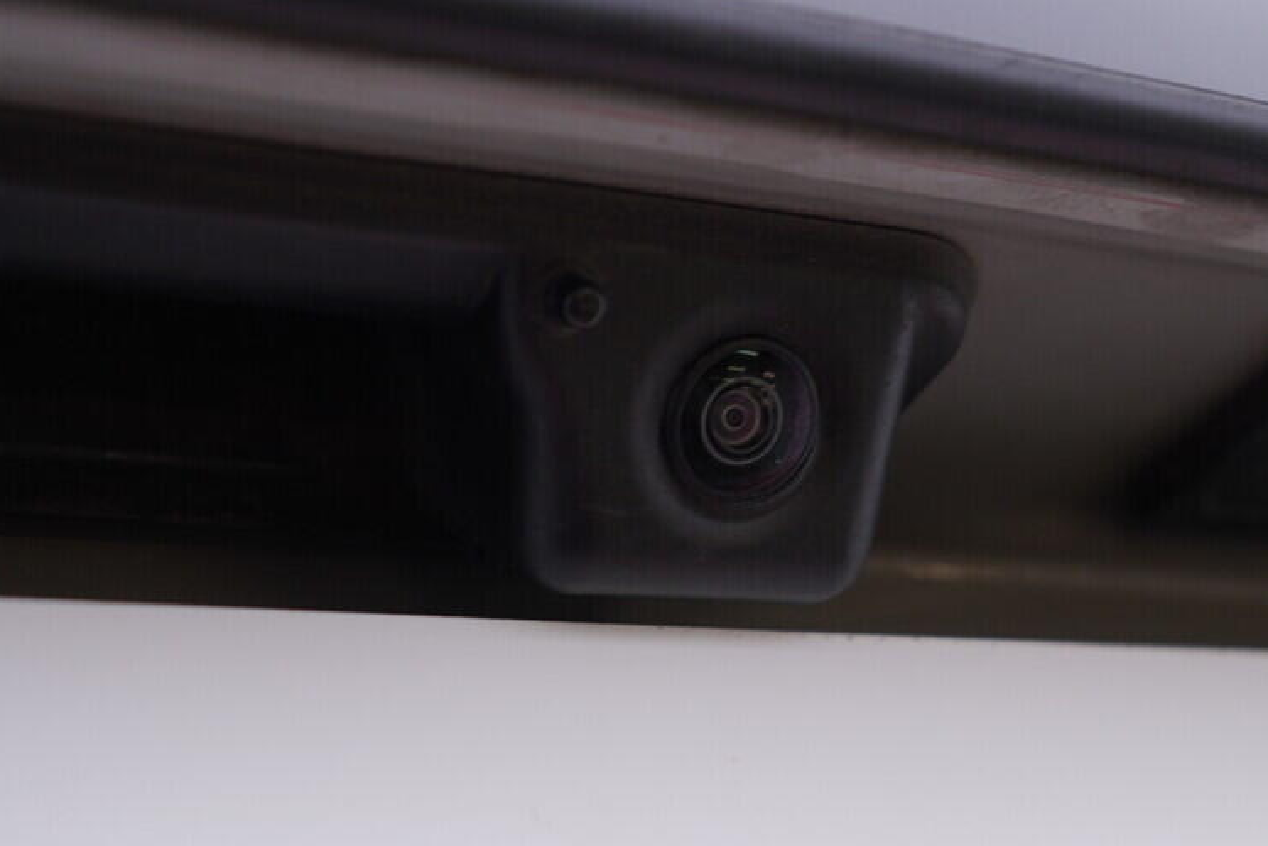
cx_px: 640
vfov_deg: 19.7
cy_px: 415
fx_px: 2431
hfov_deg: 29.2
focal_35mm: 69
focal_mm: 24
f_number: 4
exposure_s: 1/80
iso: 125
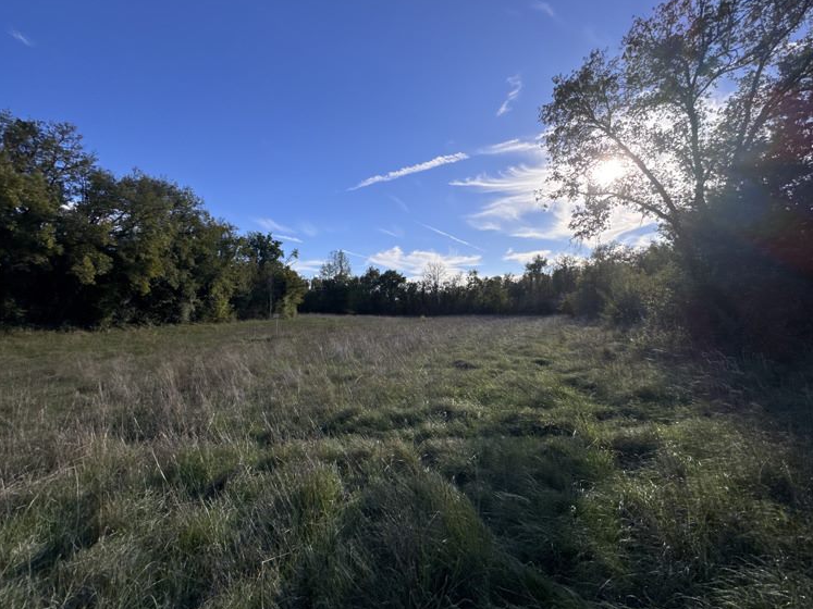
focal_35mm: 15
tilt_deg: +2.6
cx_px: 414
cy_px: 296
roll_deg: -0.8
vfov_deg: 81.7
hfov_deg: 98.2
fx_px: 352
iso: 50
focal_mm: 2.22
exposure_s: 1/2208
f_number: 2.2
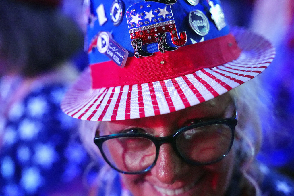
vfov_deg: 25.5
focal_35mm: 53
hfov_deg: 37.5
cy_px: 98
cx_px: 147
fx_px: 433
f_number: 2.8
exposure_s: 1/400
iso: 6400
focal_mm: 53
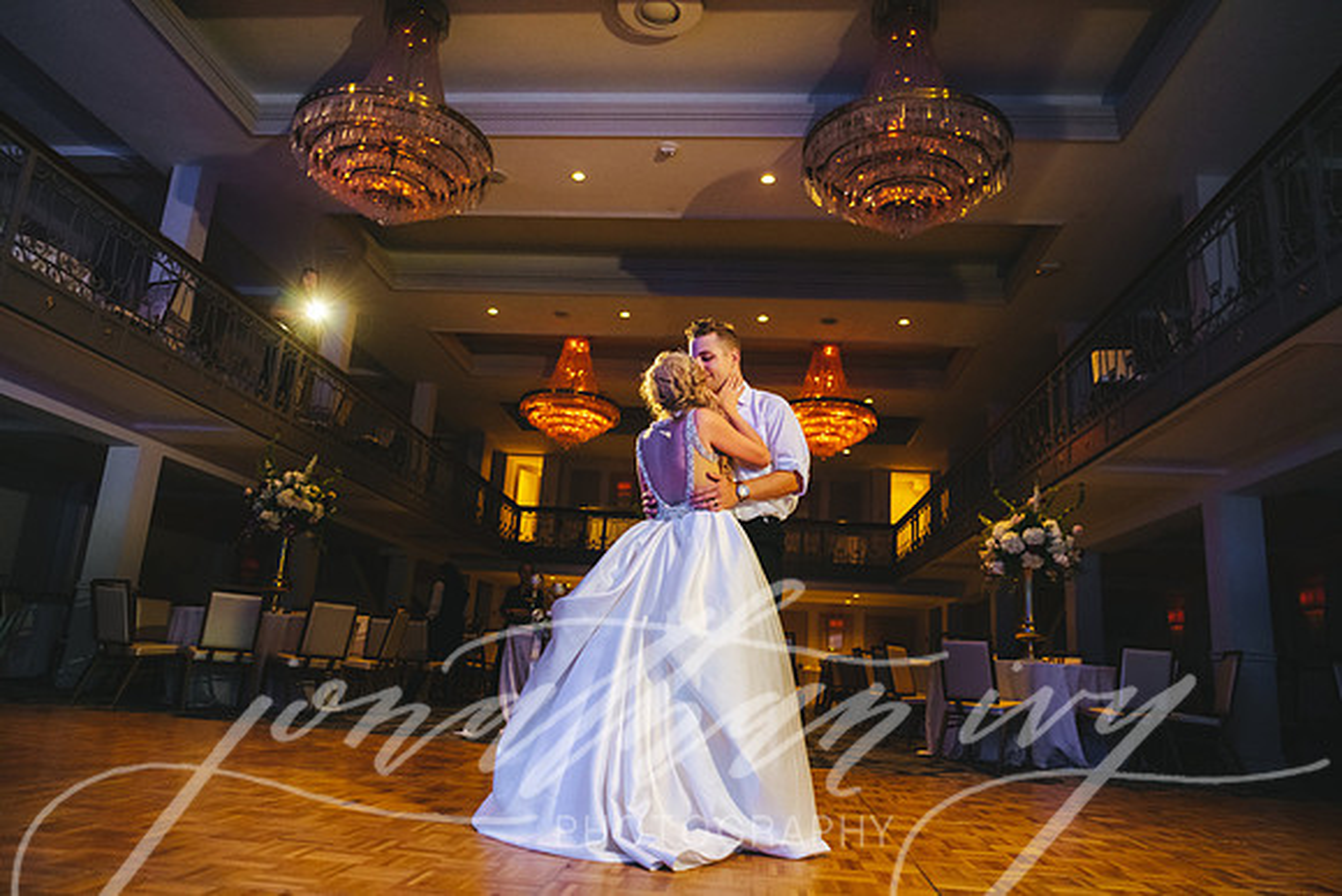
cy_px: 448
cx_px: 671
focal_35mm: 24
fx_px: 895
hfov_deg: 73.7
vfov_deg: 53.2
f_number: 2.8
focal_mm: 24
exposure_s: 1/100
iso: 2000
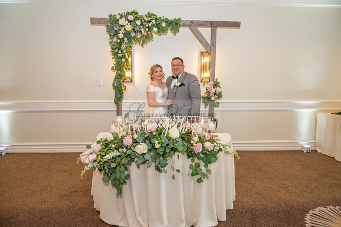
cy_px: 114
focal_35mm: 24
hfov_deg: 73.7
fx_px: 227
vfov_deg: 53.2
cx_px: 170
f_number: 3.5
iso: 800
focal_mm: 24
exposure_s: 1/125
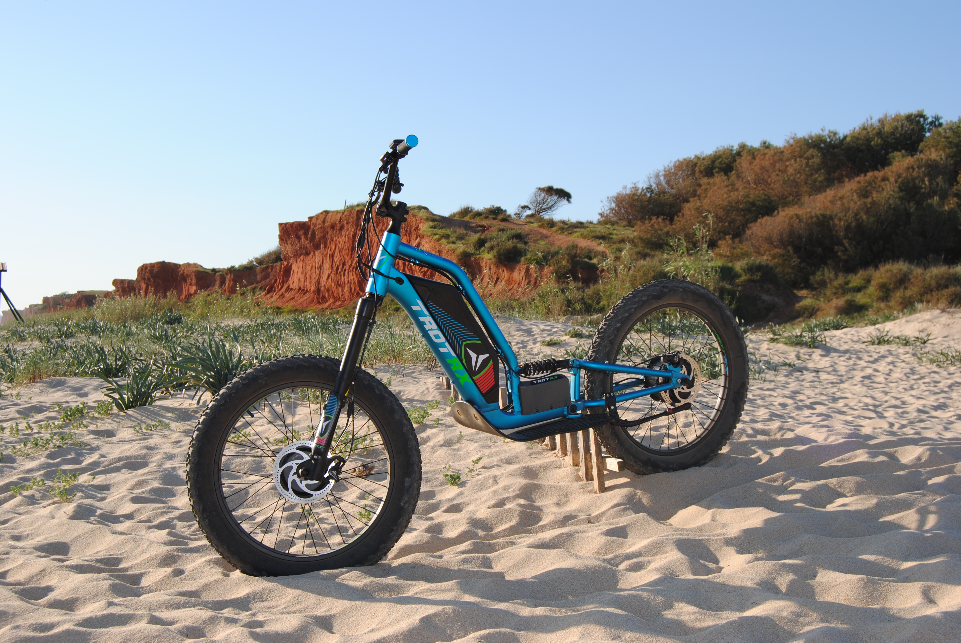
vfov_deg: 28.2
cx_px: 480
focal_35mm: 48
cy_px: 322
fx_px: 1283
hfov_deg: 41.1
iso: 100
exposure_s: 1/200
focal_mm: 32
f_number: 9
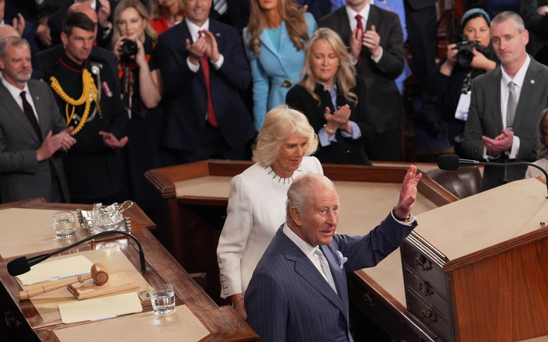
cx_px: 321
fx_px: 2687
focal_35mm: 180
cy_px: 204
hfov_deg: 11.6
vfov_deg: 7.3
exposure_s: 1/500
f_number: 5
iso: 3200
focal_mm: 134
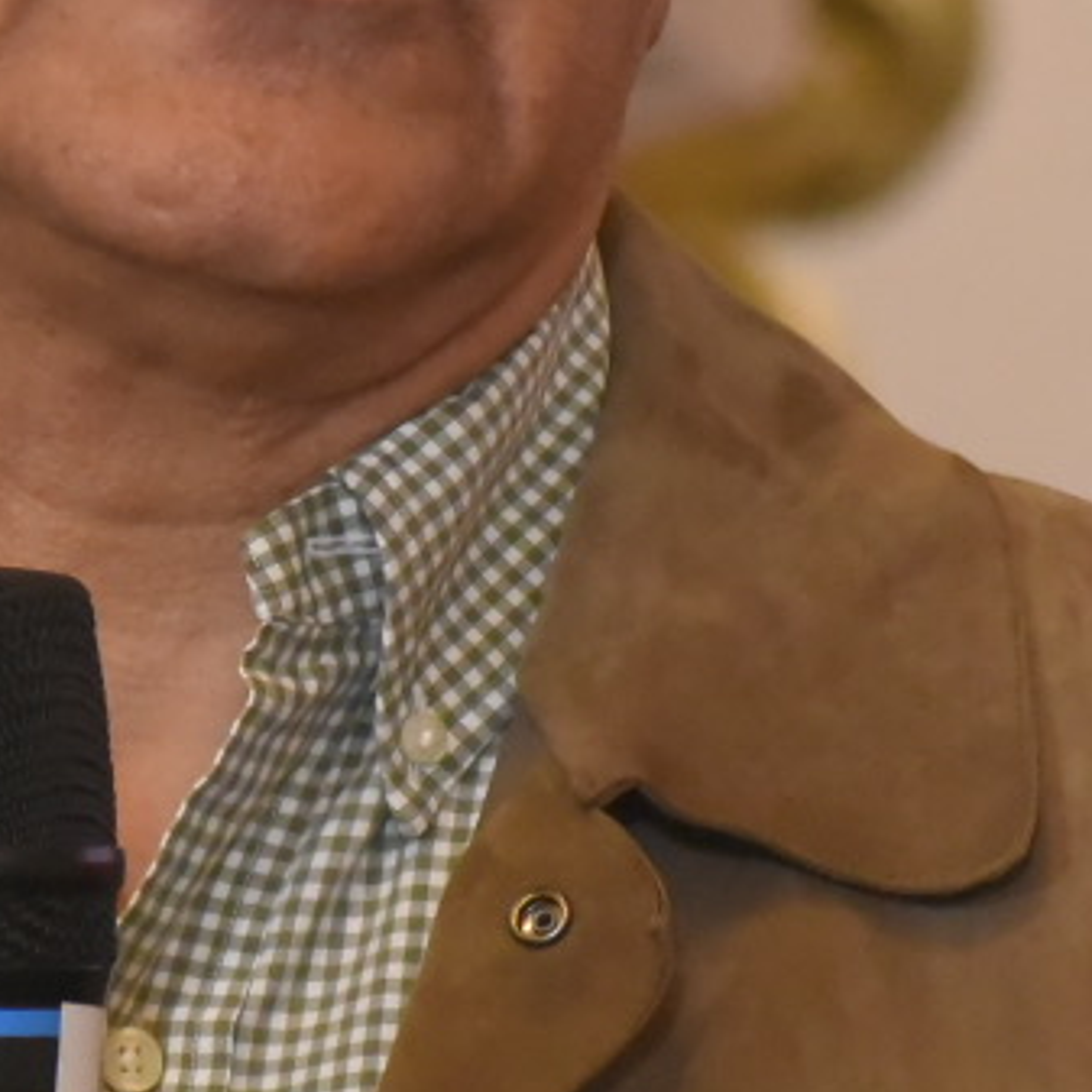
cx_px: 62
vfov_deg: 2.5
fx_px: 24805
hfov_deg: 2.5
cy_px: 525
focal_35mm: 695
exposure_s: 1/250
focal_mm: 170
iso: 10000
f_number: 5.6
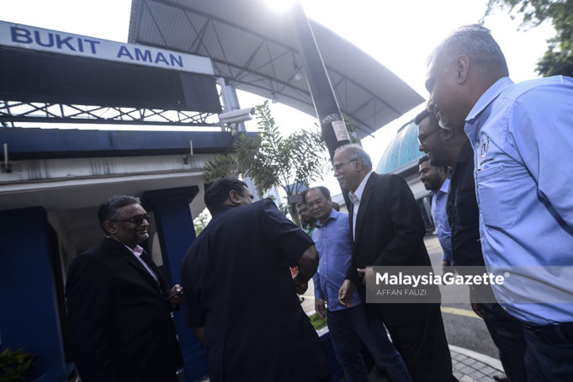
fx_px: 223
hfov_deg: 104.3
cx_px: 286
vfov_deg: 81.2
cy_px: 191
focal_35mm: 14
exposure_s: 1/500
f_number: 2.8
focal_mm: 14
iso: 100
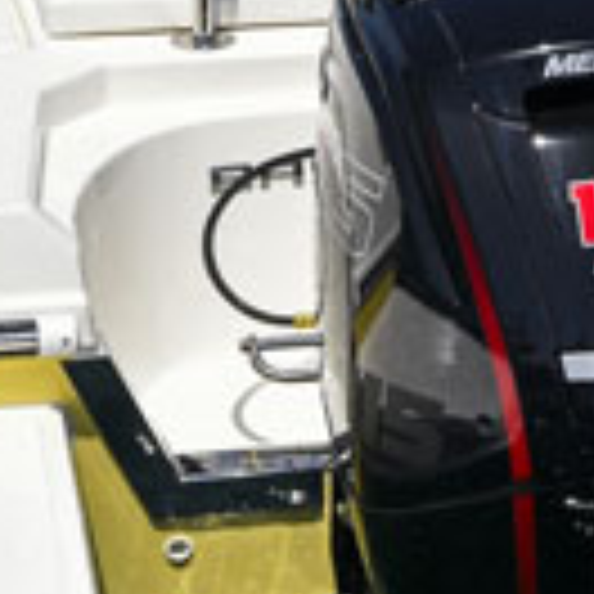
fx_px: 3883
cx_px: 446
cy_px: 335
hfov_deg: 8.7
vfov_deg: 8.7
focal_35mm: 200
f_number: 16
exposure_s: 1/250
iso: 200
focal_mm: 62
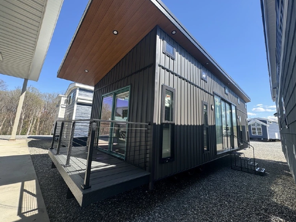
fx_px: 128
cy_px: 105
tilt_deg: +9.2
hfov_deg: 98.2
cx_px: 148
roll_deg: -2.5
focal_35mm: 15
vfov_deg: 81.7
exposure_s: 1/412
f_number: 2.2
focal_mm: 2.22
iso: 40
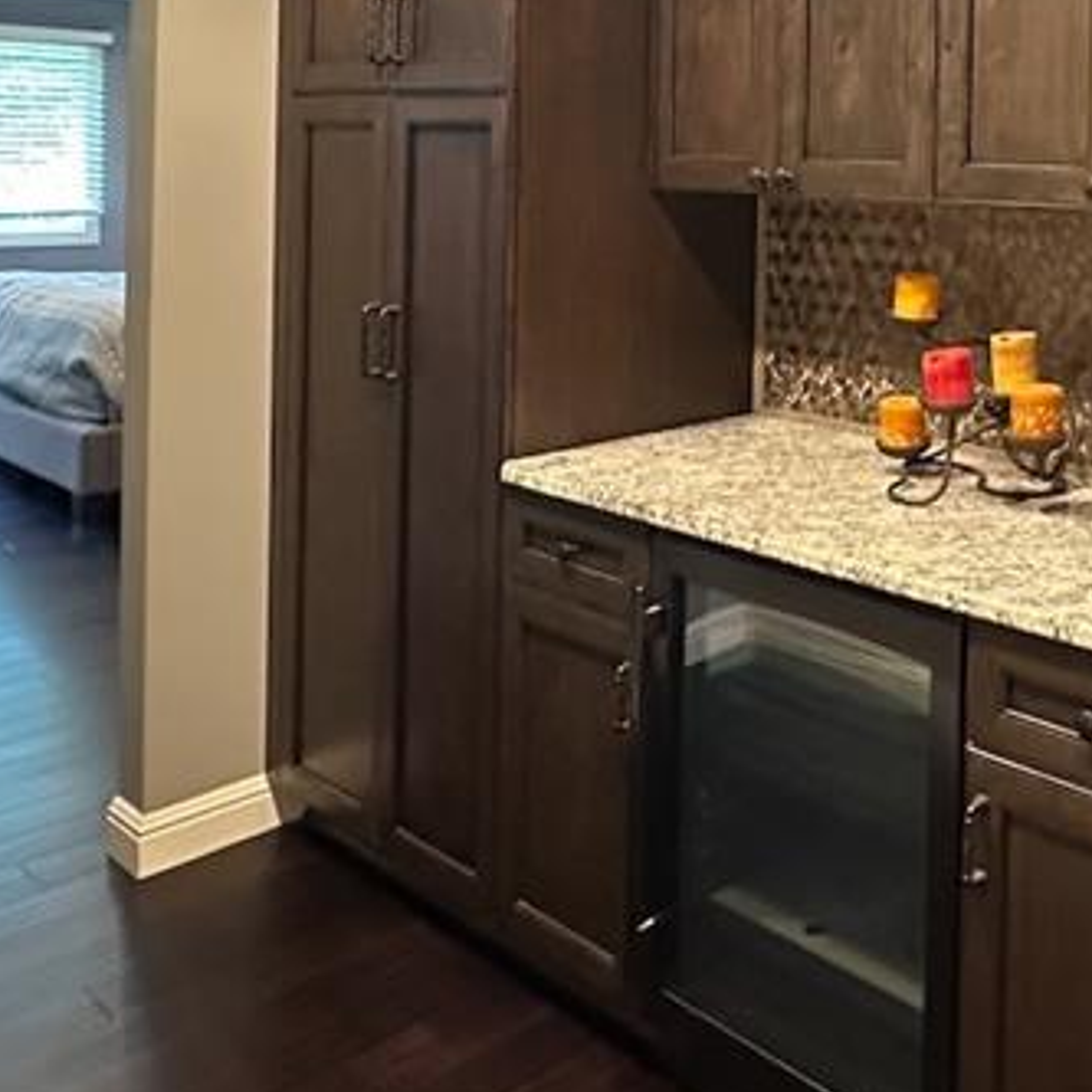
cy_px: 167
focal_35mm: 38
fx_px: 1356
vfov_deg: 41.3
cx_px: 912
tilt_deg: -0.3
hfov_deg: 41.5
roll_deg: -0.8
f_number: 2.2
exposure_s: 1/60
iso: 1000
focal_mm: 2.22
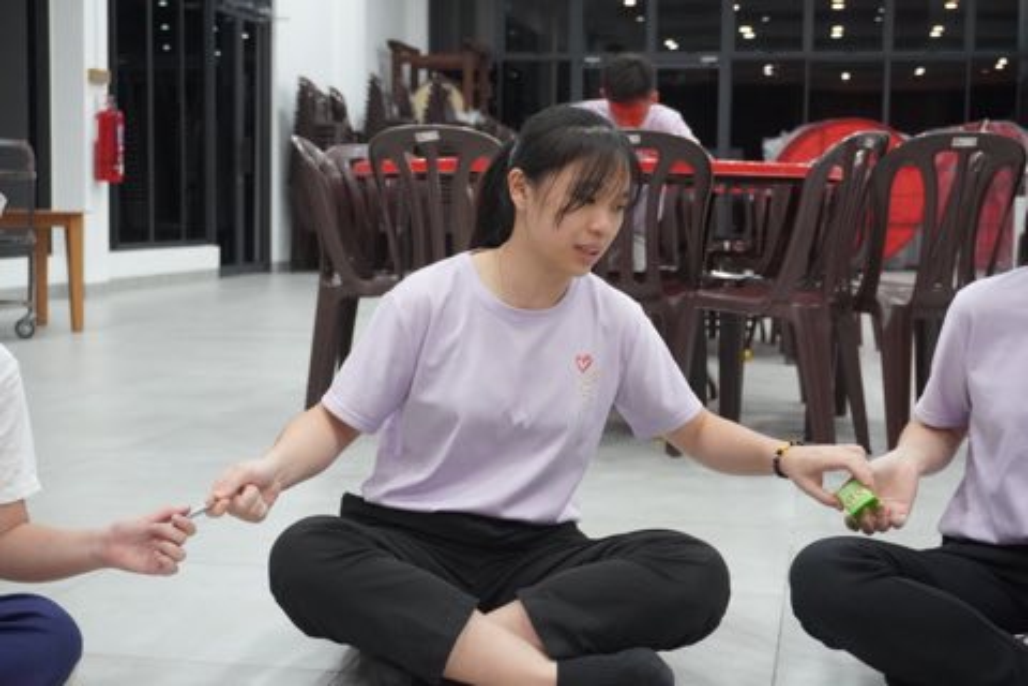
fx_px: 1585
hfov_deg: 35.9
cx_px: 514
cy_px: 343
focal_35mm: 56
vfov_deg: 24.4
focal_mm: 37
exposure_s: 1/160
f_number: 5.6
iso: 5000
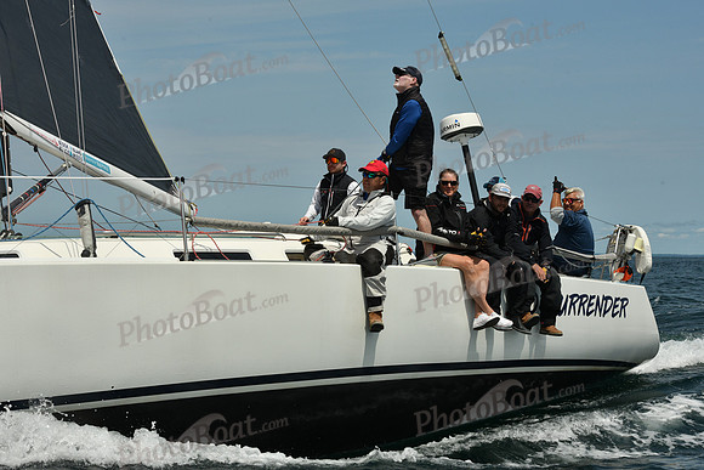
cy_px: 235
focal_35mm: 82
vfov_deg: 16.7
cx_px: 352
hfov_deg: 24.8
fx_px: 1604
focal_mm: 82
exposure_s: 1/1000
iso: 320
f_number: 13
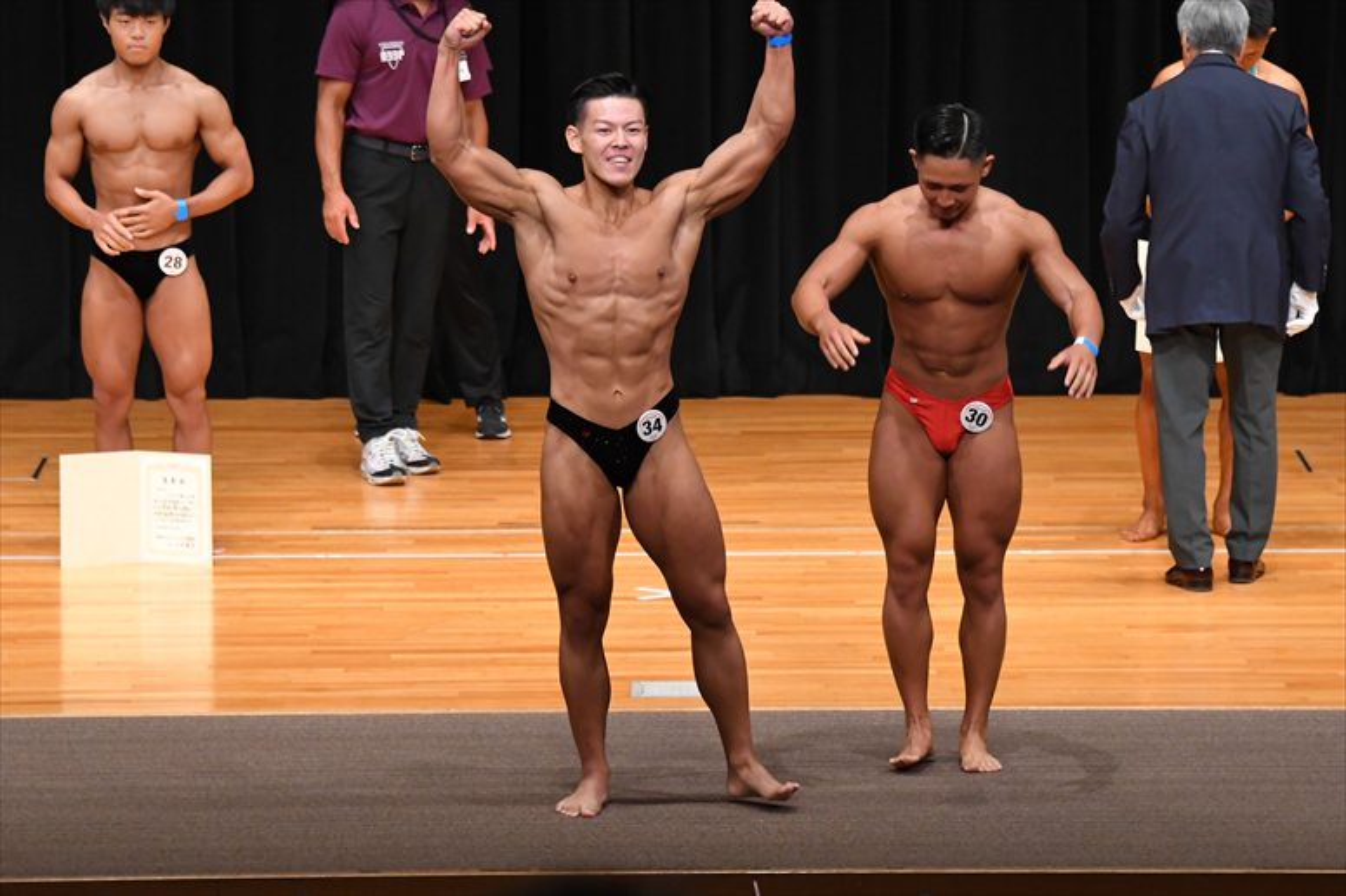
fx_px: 8110
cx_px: 673
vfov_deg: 6.3
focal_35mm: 217
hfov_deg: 9.5
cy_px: 448
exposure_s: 1/400
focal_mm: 145
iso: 4000
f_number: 5.6
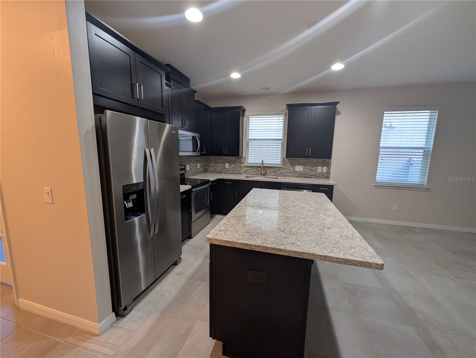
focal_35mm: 12
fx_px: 165
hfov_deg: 110.5
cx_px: 238
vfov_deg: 94.6
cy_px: 179
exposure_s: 1/60
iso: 110
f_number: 1.7
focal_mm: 2.02
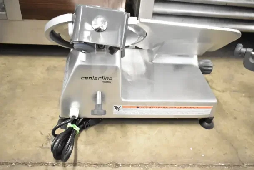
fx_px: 233
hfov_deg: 57.2
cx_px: 127
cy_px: 85
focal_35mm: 33
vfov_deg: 40.0
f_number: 3.8
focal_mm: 22
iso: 3200
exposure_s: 1/30
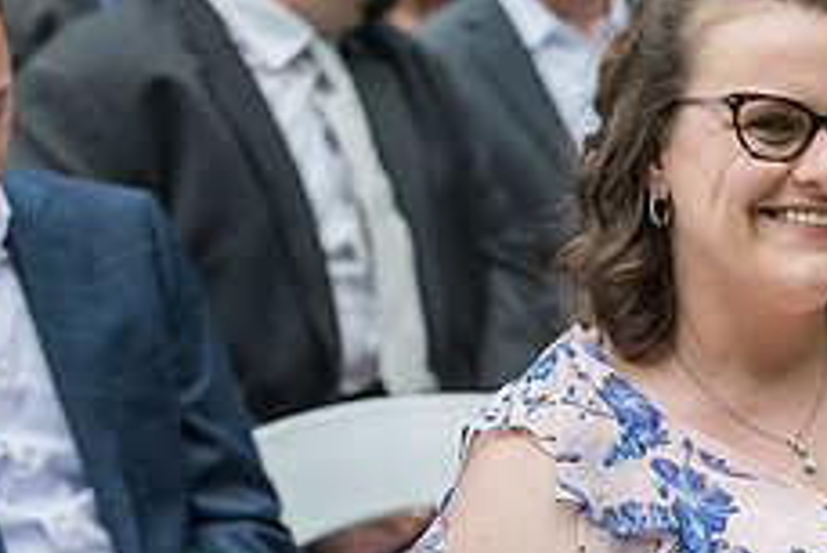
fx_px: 4781
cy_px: 349
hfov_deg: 9.8
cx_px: 823
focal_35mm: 208
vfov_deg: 6.6
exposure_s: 1/1000
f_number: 4
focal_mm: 82
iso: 800
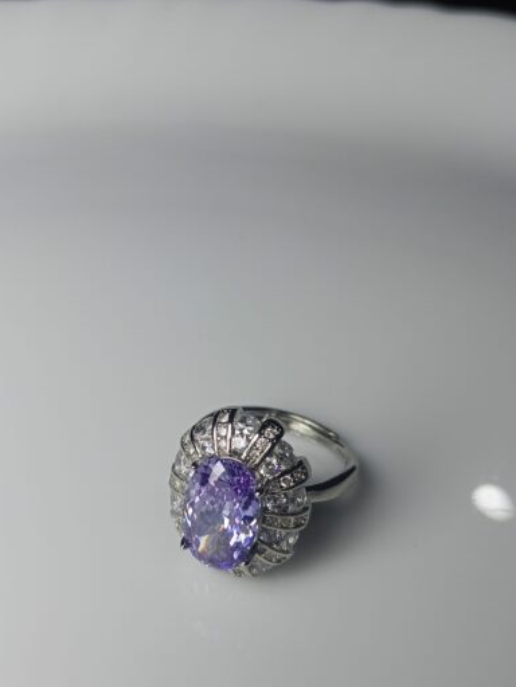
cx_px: 228
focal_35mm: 37
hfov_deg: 38.7
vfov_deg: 50.0
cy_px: 384
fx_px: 734
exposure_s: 1/118
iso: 50
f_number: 1.8
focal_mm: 3.98
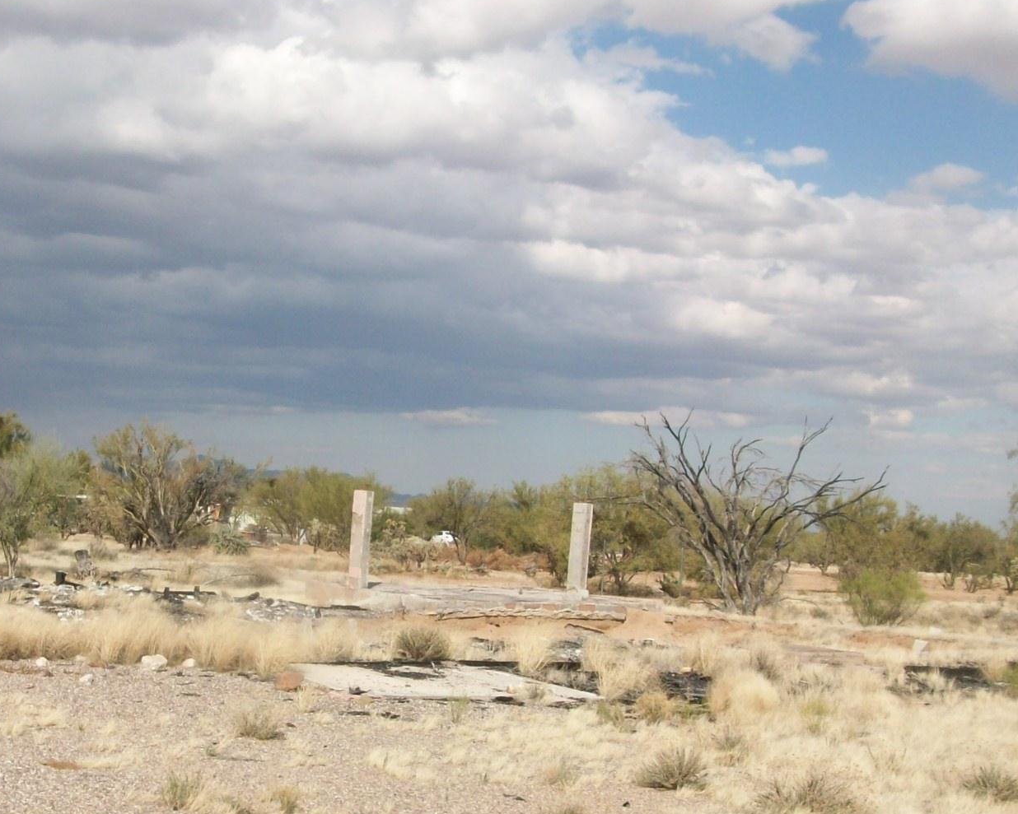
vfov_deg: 27.6
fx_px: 1657
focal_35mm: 55
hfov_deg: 34.0
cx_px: 399
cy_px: 436
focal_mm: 5.7
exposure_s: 1/510
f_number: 5.5
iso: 64
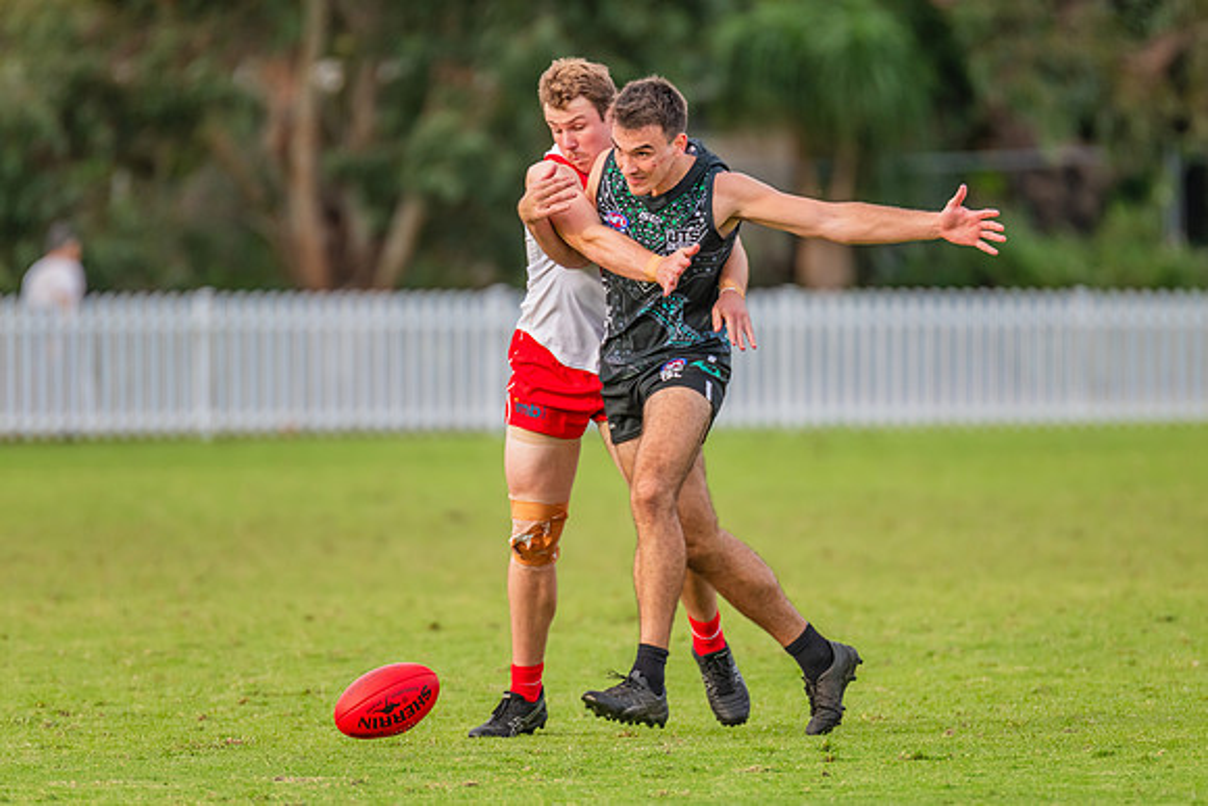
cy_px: 340
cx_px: 668
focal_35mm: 505
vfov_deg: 2.7
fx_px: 16943
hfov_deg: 4.1
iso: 800
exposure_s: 1/1600
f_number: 4.5
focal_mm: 420
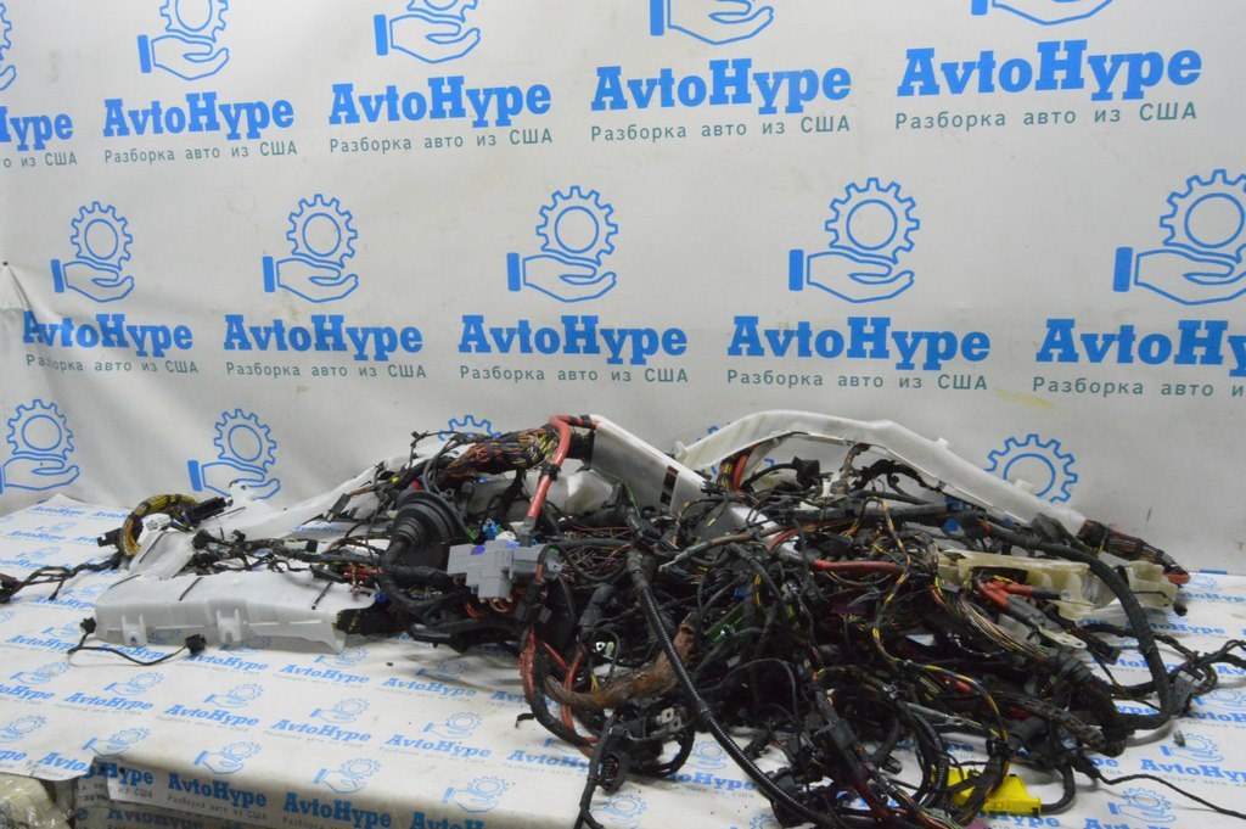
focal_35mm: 27
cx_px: 623
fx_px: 934
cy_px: 414
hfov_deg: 67.4
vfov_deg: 47.9
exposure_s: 1/20
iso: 6400
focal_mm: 18
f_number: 20
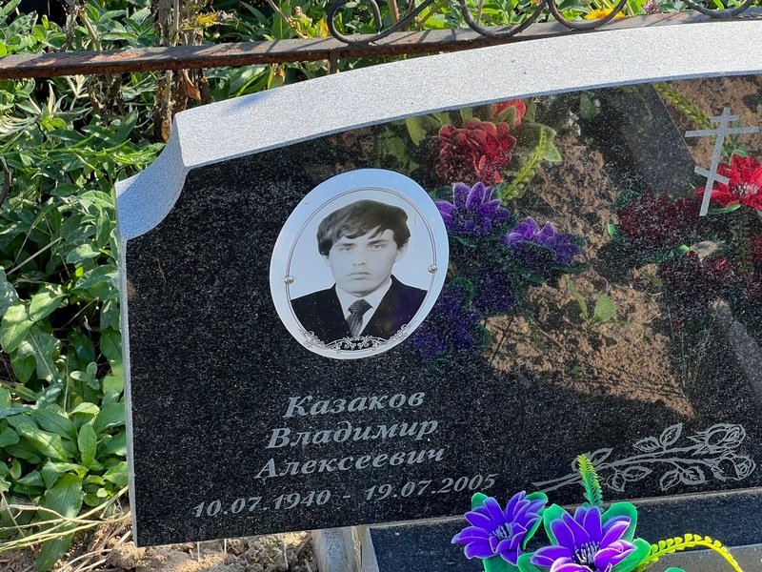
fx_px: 1695
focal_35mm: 77
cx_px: 381
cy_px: 286
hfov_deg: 25.3
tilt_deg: -42.7
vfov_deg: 19.1
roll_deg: -2.1
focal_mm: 9
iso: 32
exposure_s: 1/128
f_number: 2.8
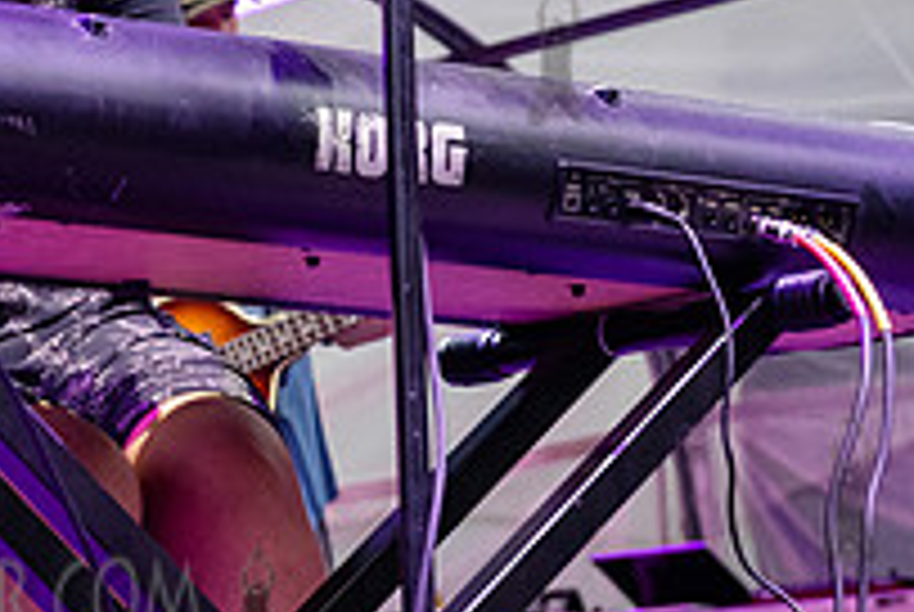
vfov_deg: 7.4
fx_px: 4653
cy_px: -278
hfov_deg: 11.1
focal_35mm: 183
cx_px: -87
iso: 3200
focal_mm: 55
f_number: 4.5
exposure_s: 1/320
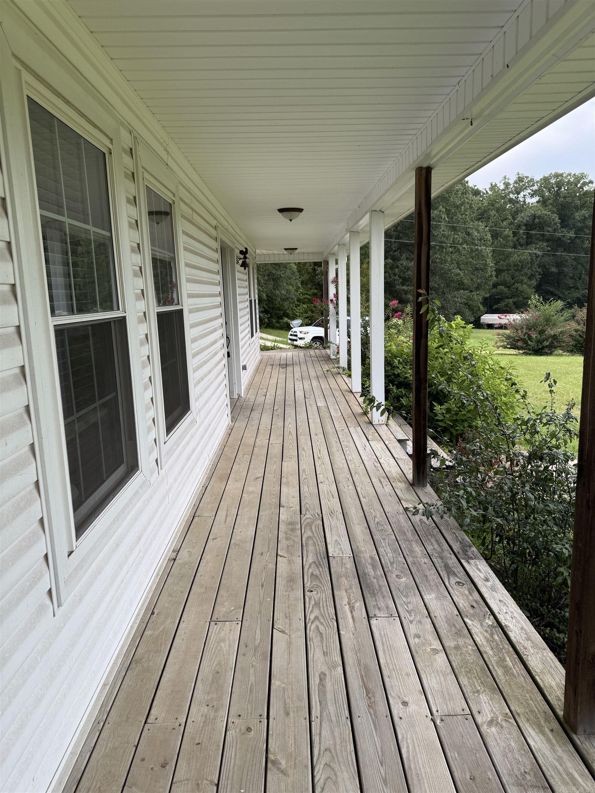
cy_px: 396
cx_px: 298
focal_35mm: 24
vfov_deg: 71.6
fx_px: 550
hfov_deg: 56.8
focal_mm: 6.76
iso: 80
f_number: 1.78
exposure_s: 1/331
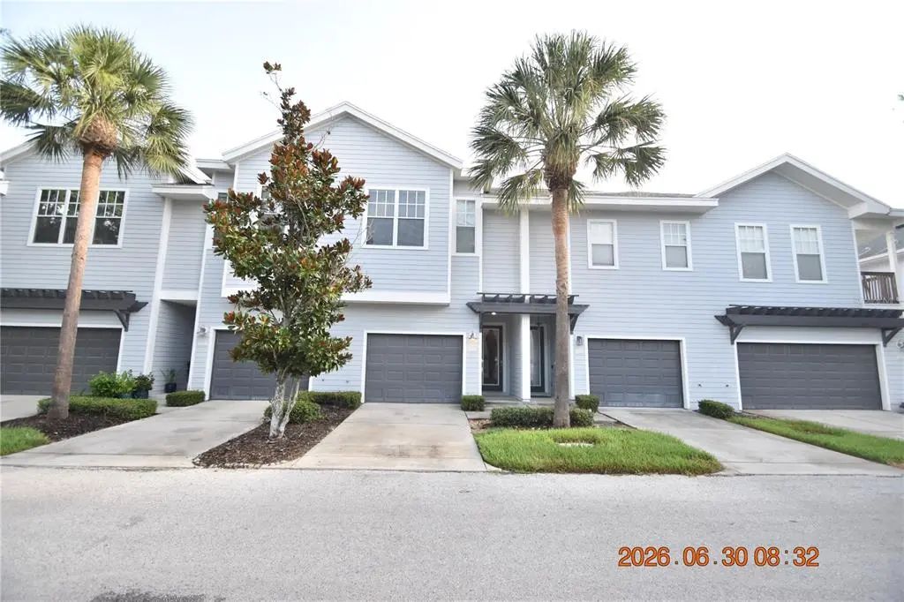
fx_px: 377
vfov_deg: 77.3
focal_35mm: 15
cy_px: 301
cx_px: 452
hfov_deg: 100.4
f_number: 3.5
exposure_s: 1/1000
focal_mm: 10
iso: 800
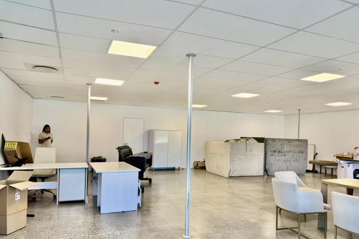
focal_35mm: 26
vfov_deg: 49.5
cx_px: 182
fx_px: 259
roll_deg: -1.3
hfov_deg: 69.4
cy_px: 132
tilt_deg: +0.7
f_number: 1.78
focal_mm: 6.76
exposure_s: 1/100
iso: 64
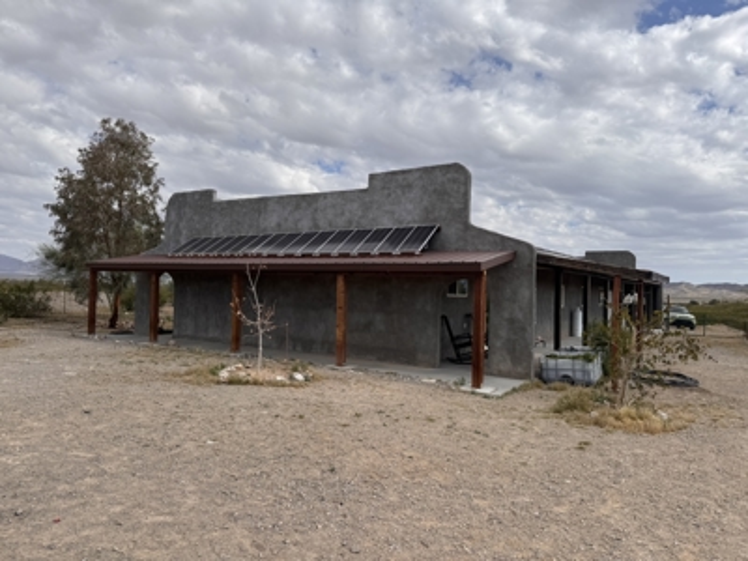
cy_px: 280
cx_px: 374
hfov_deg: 71.6
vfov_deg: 56.8
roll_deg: -1.5
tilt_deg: -0.4
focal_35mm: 24
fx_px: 519
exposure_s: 1/6410
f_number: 1.78
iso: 80
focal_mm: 6.76
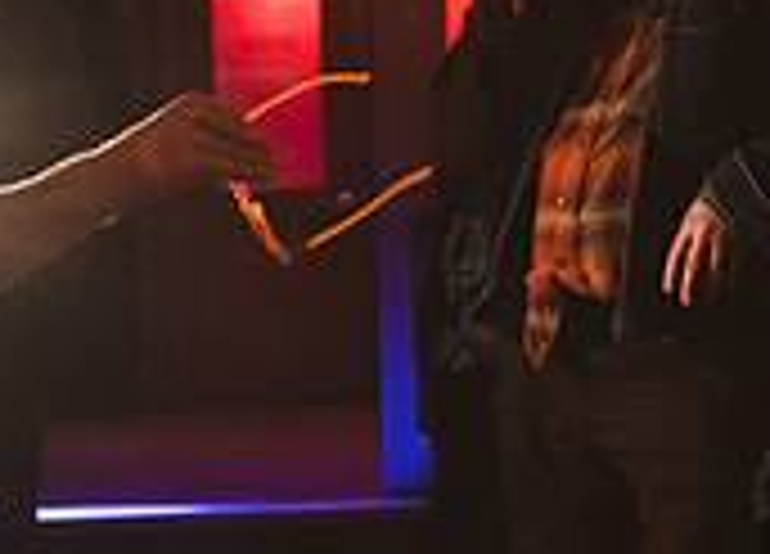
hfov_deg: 18.6
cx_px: -396
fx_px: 2061
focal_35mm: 94
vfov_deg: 15.2
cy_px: 430
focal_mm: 24
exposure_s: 1/125
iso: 10000
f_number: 2.8
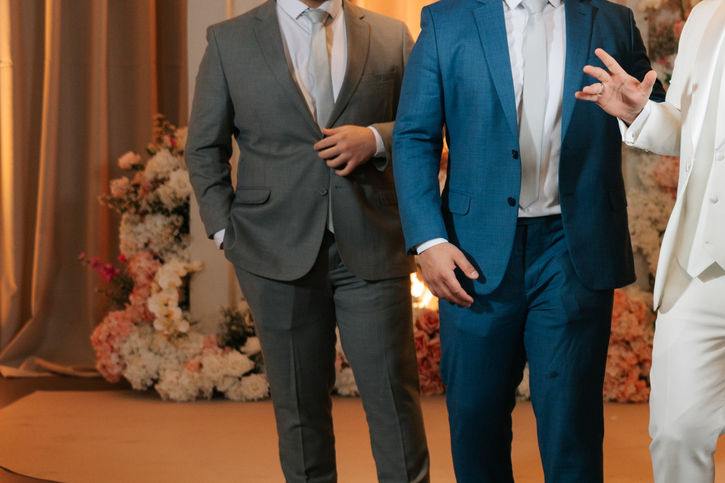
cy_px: 266
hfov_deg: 18.4
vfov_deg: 12.7
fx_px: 2175
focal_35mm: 108
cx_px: 734
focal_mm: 48
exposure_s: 1/200
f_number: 2.8
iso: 400
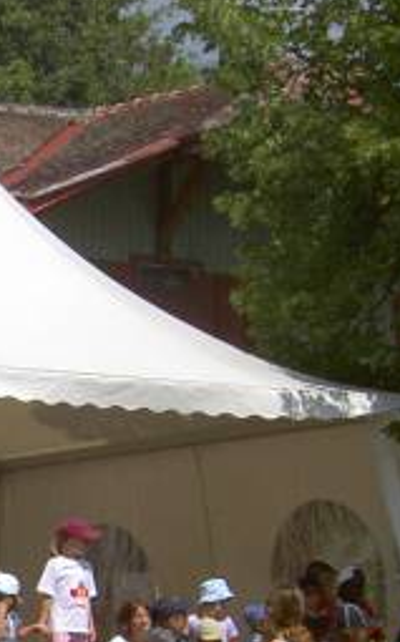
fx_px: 3197
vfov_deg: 11.4
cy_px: 577
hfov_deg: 7.0
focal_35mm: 183
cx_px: -335
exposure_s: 1/640
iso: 100
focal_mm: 11.3
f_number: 5.5
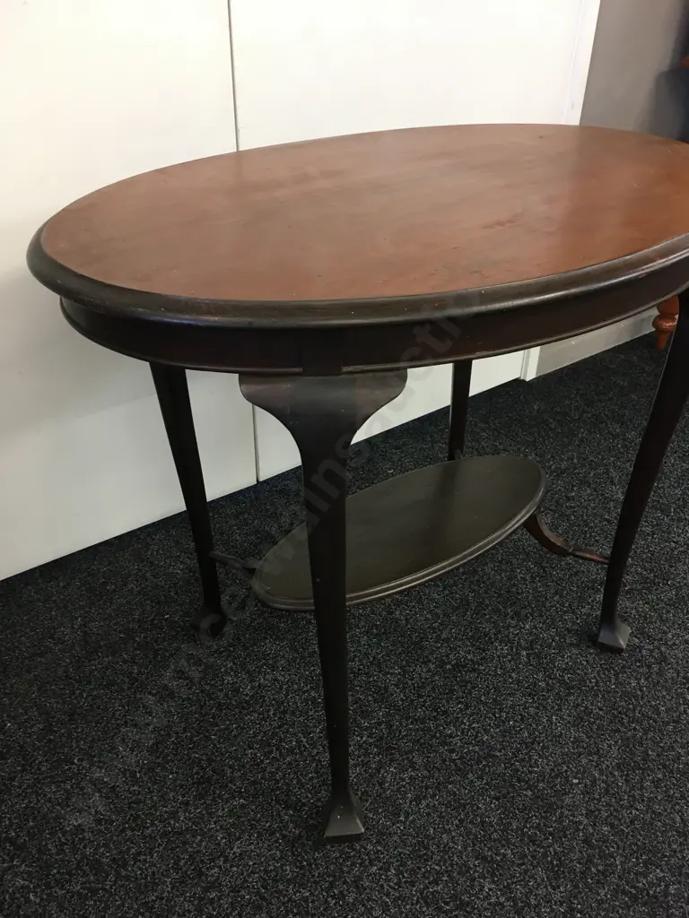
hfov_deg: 48.2
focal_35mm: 29
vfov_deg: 61.7
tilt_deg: -33.6
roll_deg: -2.5
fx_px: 770
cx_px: 344
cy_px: 459
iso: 64
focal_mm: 4.15
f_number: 2.2
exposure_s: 1/17
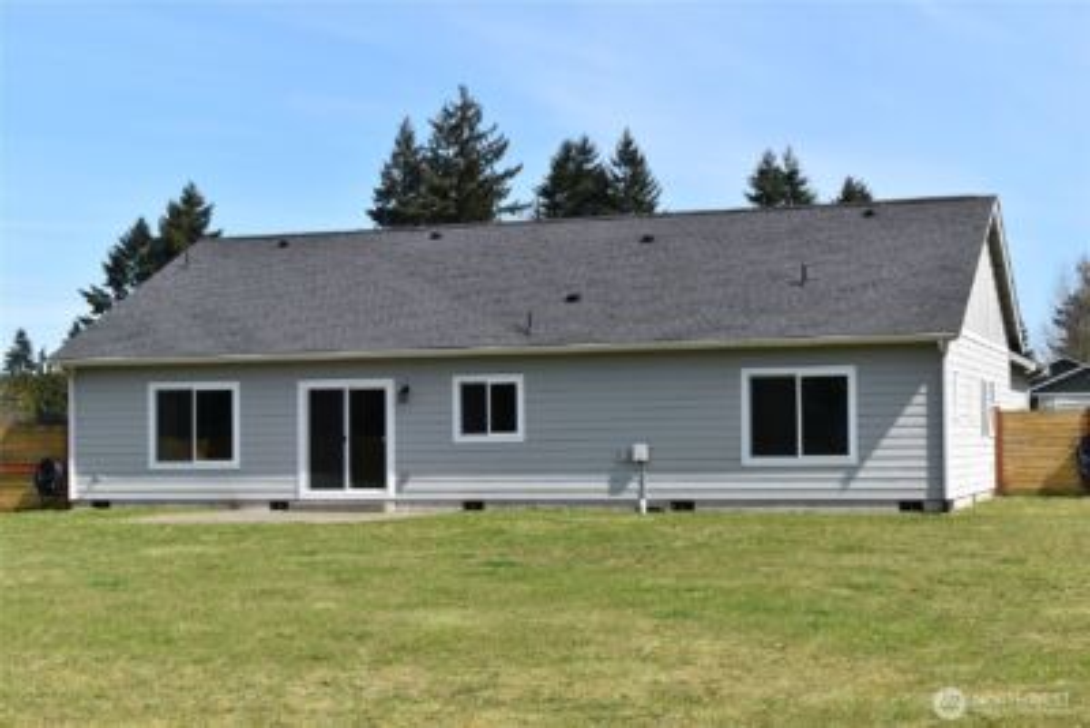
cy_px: 364
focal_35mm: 57
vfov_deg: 23.8
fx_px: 1726
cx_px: 545
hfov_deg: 35.0
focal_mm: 38
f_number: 8
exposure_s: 1/250
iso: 100
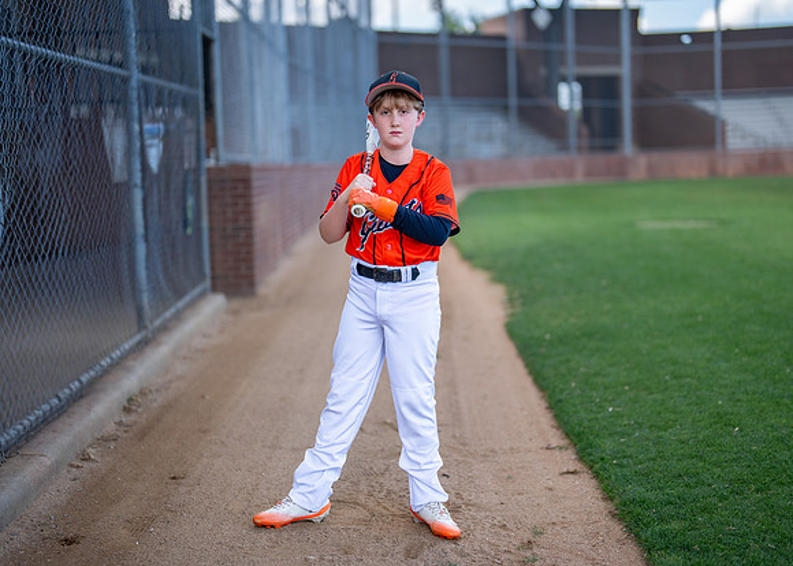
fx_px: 1263
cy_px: 285
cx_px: 394
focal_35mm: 56
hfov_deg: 34.9
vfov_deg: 25.3
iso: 125
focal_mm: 50
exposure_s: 1/2000
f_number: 1.2
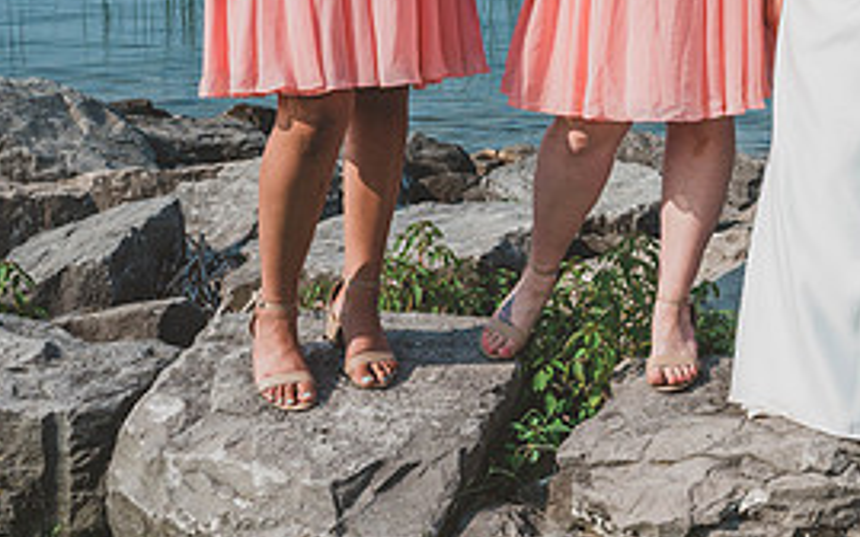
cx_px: 868
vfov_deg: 19.4
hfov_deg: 29.8
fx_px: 1500
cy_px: -59
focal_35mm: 64
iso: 100
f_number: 7.1
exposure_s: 1/400
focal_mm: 24
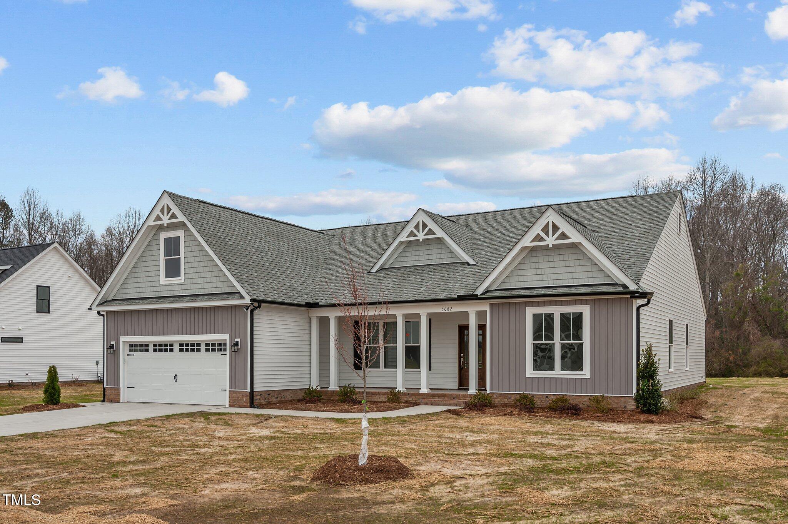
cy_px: 262
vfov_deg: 42.3
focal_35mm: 31
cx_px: 394
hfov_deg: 60.3
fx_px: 678
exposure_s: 1/250
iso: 400
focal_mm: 31
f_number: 8
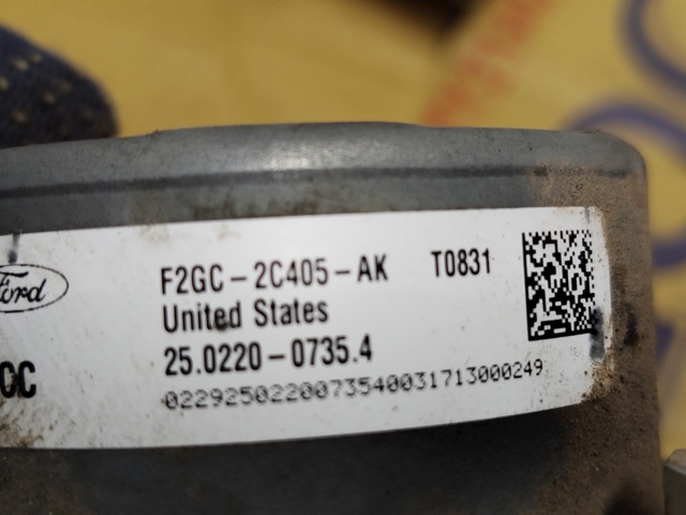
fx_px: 951
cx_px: 343
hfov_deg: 39.7
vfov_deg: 30.3
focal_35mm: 48
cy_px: 258
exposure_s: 1/33
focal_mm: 5.31
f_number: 1.7
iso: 250
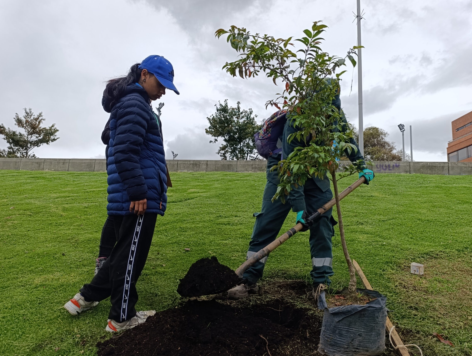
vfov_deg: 53.2
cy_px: 181
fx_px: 355
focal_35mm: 26
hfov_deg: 67.2
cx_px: 239
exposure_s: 1/784
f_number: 1.6
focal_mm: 6.14
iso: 50
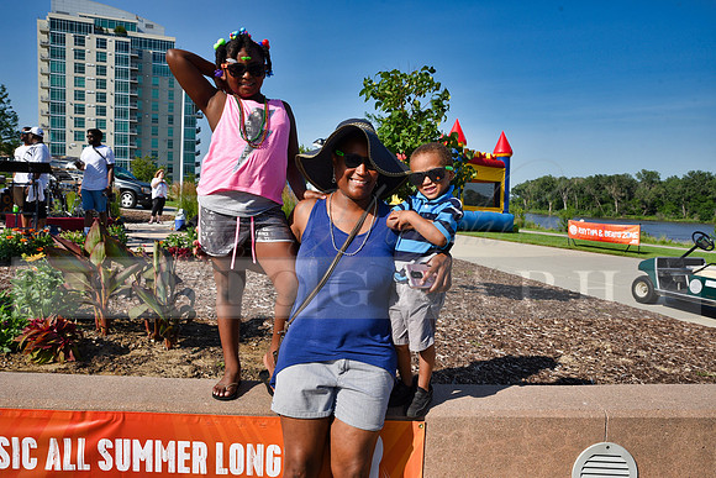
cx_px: 358
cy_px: 239
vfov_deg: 45.0
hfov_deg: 63.6
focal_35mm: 29
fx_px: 577
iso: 200
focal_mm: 29
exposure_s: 1/400
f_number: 10
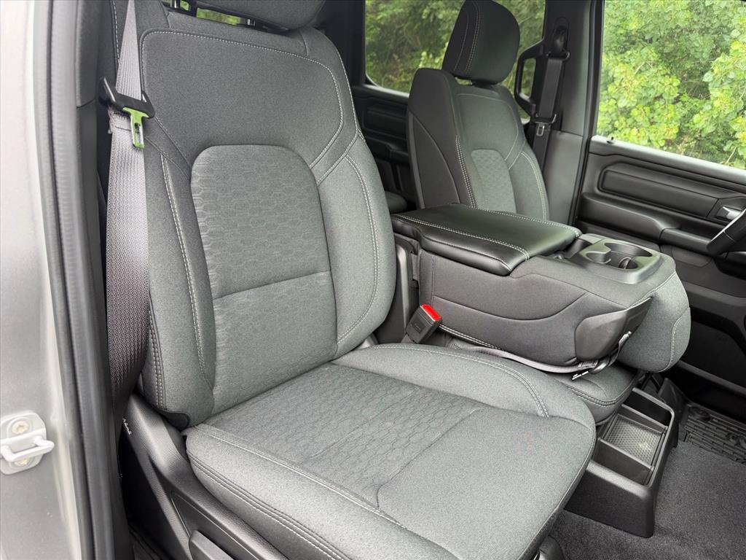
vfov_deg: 56.8
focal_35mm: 24
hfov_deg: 71.6
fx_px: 517
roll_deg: -8.9
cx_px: 373
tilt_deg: -24.5
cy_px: 280
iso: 125
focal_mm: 6.76
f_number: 1.78
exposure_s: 1/121
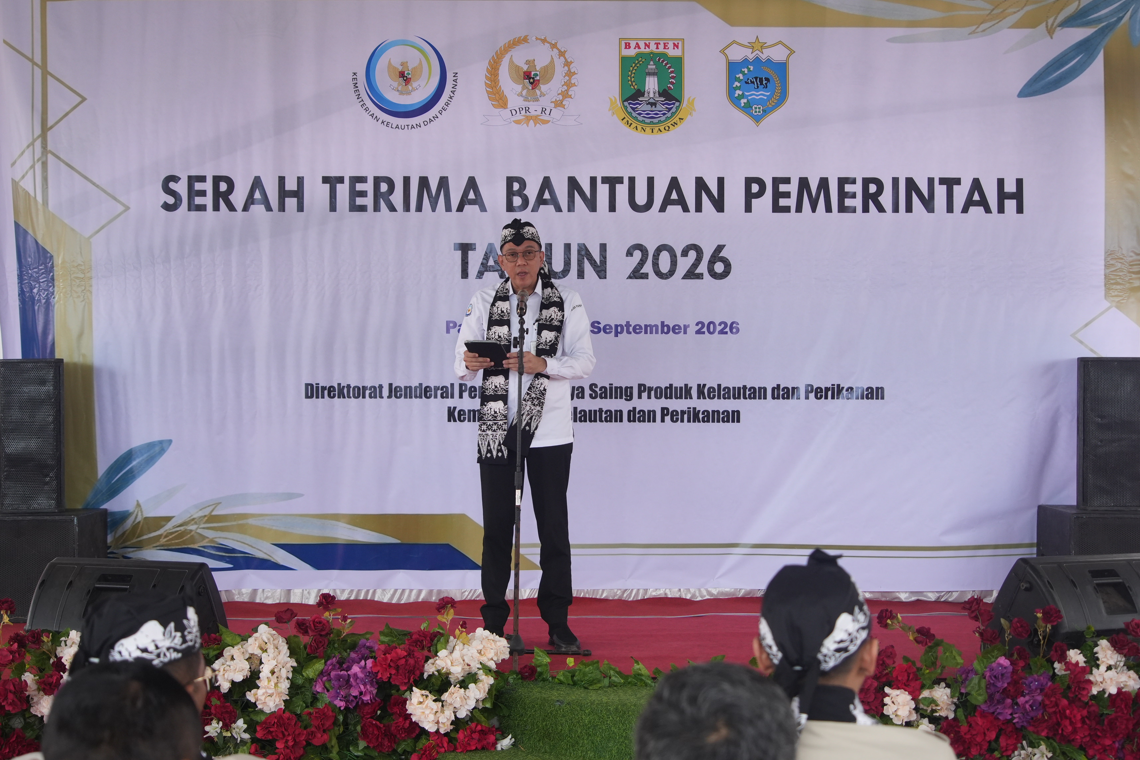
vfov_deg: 24.2
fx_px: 1773
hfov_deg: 35.6
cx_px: 570
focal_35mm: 56
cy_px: 382
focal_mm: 55
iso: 1250
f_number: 5.6
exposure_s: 1/320
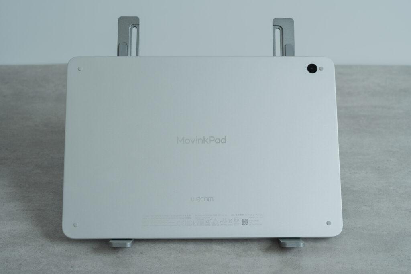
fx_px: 793
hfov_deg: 29.1
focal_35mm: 69
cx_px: 206
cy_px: 137
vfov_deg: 19.6
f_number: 6.3
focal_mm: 67
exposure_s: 1/20
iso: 400
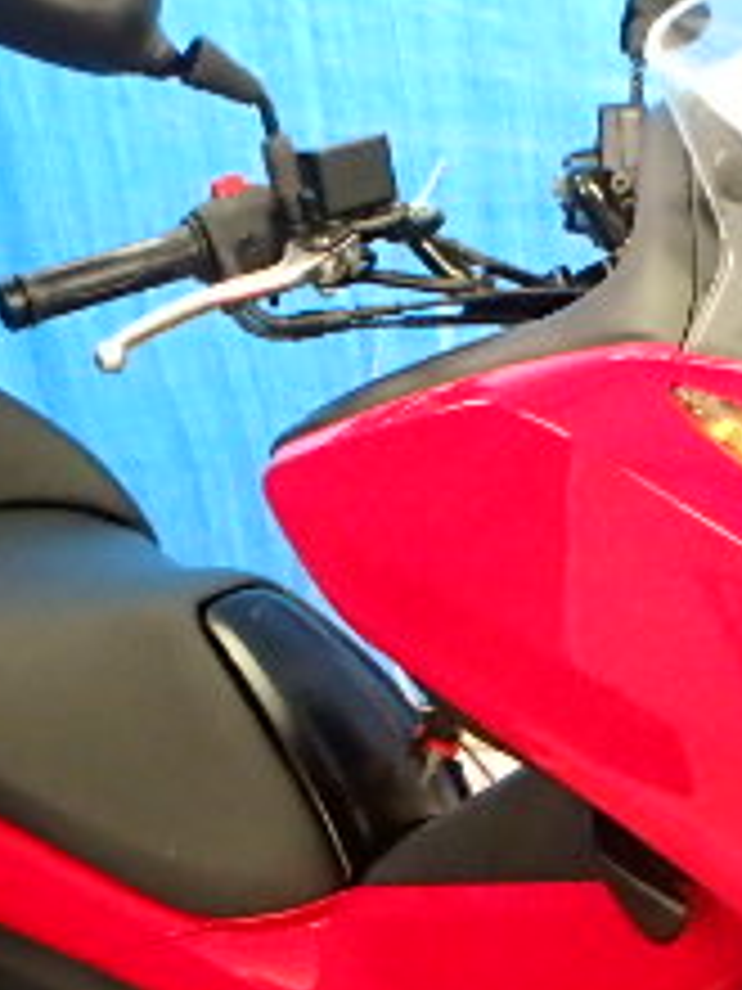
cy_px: 778
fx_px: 1743
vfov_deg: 31.0
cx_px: 427
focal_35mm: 61
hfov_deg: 24.0
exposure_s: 1/8
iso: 1250
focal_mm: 3.7
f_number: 3.5
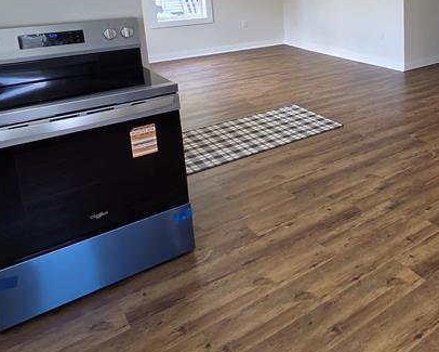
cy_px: 55
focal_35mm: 32
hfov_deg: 47.2
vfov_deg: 43.0
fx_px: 416
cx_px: 429
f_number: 2.2
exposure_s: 1/120
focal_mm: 2.2
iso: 100
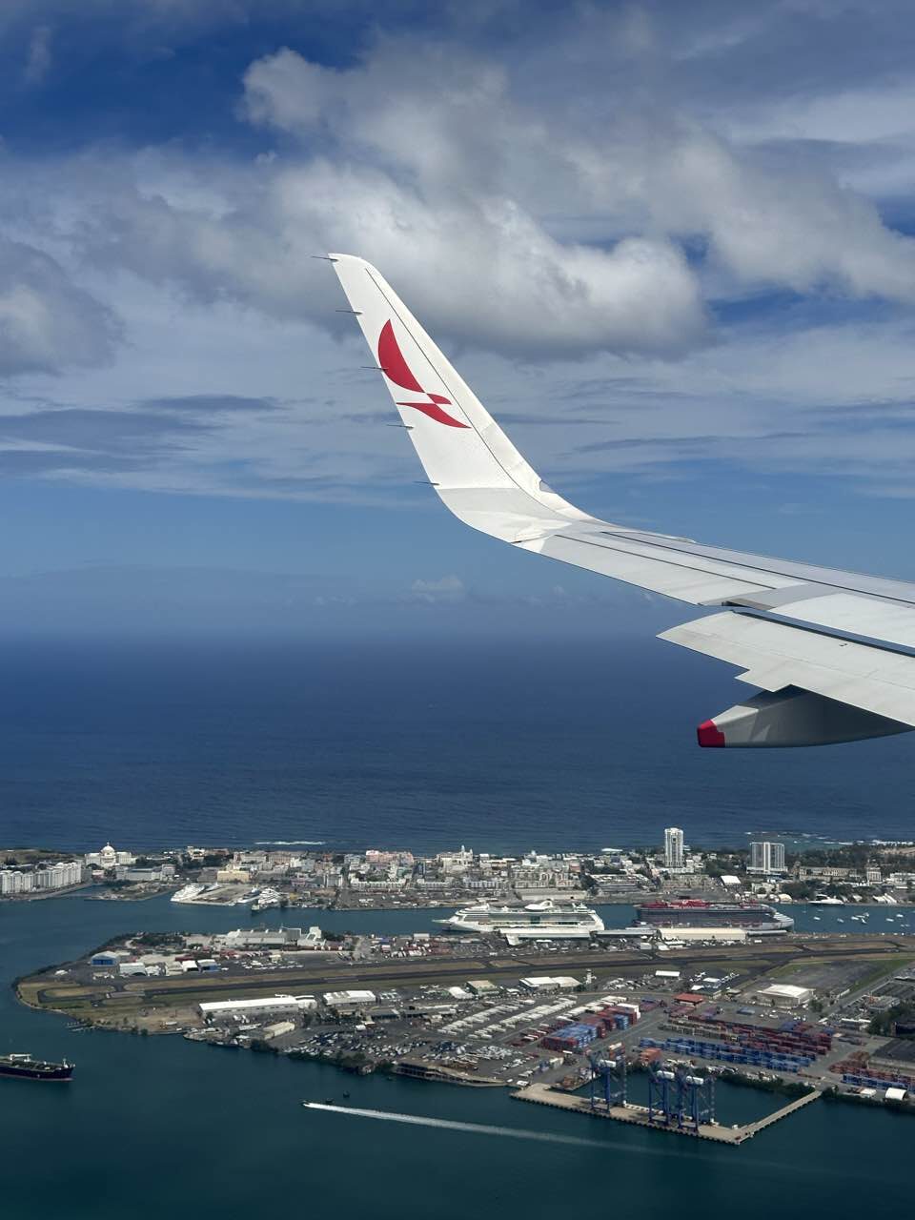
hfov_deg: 30.3
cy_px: 610
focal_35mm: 48
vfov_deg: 39.7
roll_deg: -1.3
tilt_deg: +0.4
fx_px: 1692
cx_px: 458
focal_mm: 6.86
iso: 64
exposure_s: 1/9804
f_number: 1.78
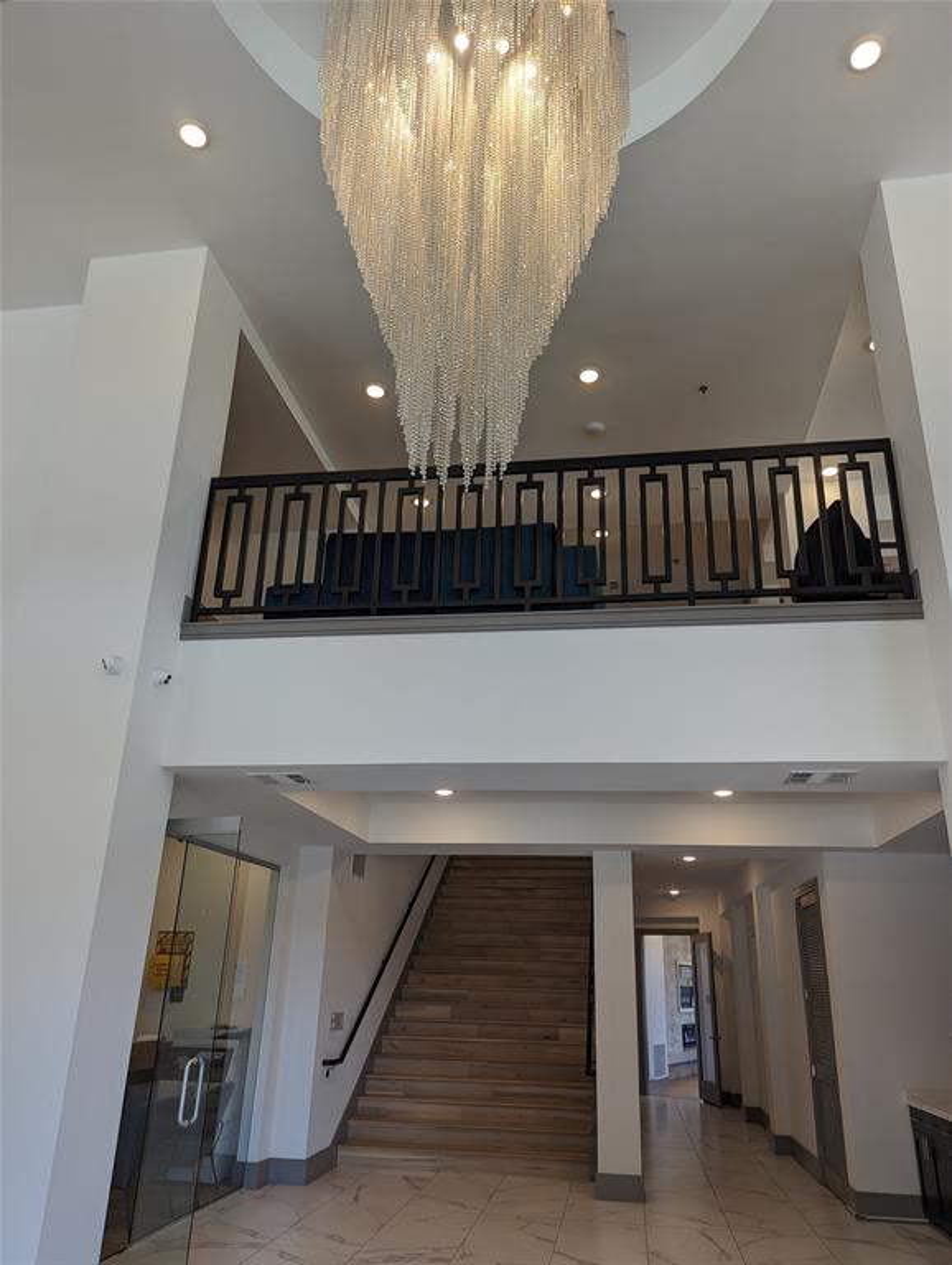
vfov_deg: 71.5
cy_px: 632
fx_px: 878
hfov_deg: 56.9
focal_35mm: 24
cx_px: 476
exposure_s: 1/120
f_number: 1.85
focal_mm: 6.81
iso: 45
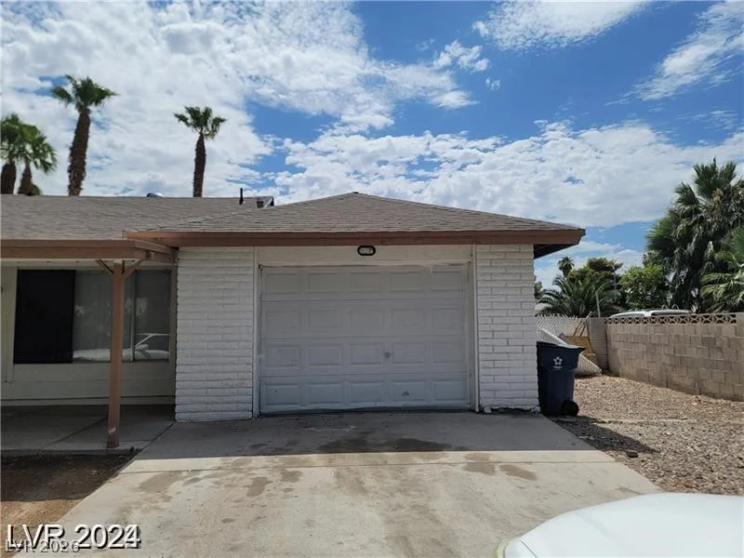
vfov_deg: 54.9
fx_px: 537
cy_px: 279
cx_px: 372
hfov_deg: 69.4
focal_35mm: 25
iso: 20
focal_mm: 7
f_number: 1.8
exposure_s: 1/2544
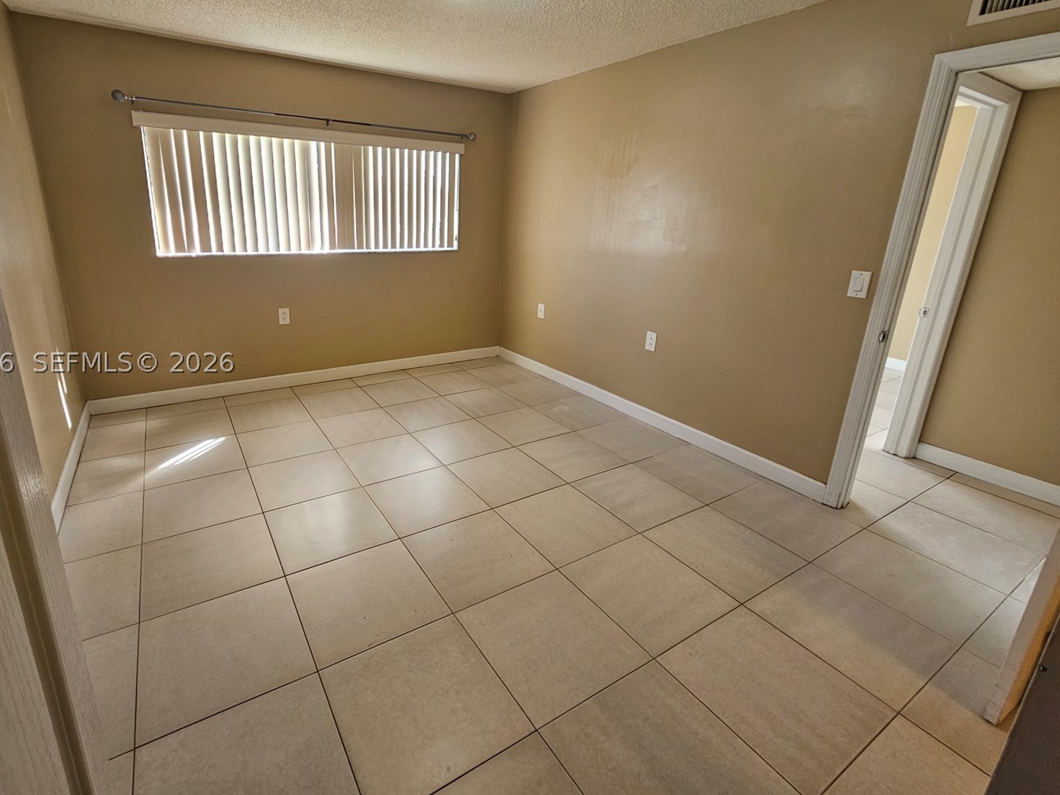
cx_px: 468
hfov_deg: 97.7
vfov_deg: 81.5
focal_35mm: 15
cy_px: 362
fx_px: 459
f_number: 2.2
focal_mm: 2.2
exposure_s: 1/60
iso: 125
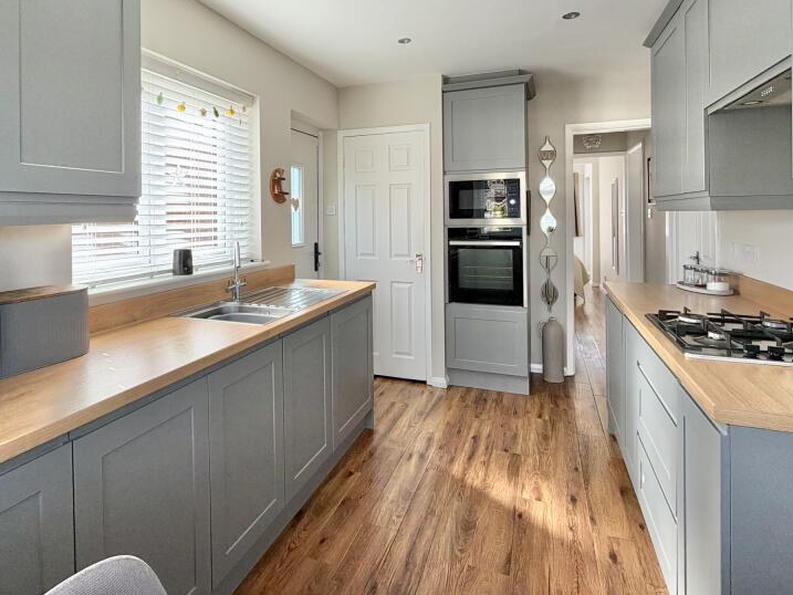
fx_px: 458
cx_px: 363
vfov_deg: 64.6
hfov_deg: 81.6
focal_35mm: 20
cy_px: 207
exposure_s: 1/121
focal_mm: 2.22
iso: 80
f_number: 2.2
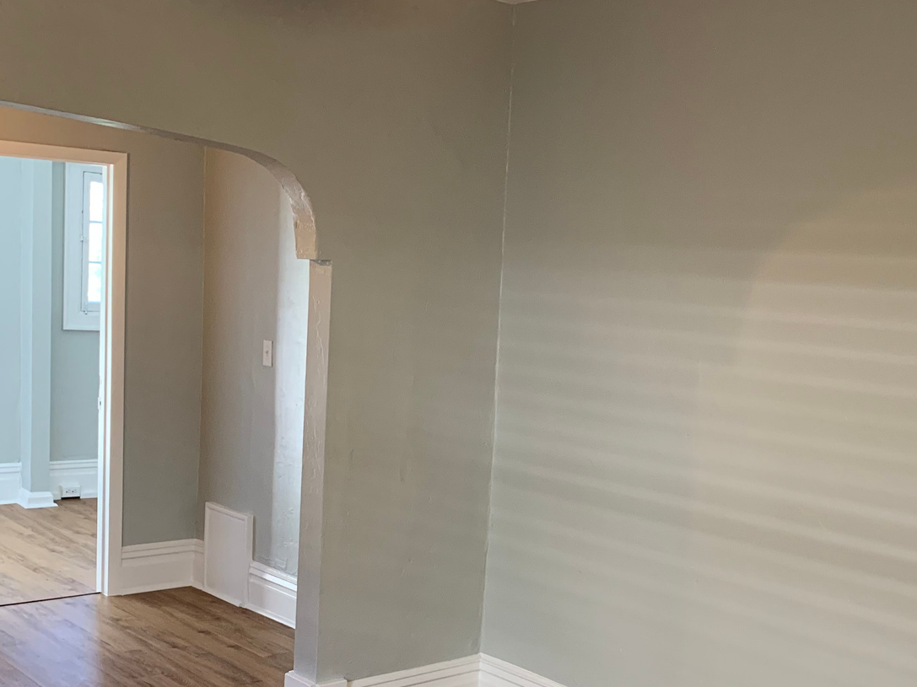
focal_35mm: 49
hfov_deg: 38.5
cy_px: 437
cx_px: 603
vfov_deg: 29.5
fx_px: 1298
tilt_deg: -7.8
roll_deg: -3.0
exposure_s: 1/60
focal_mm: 4.25
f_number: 1.8
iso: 125
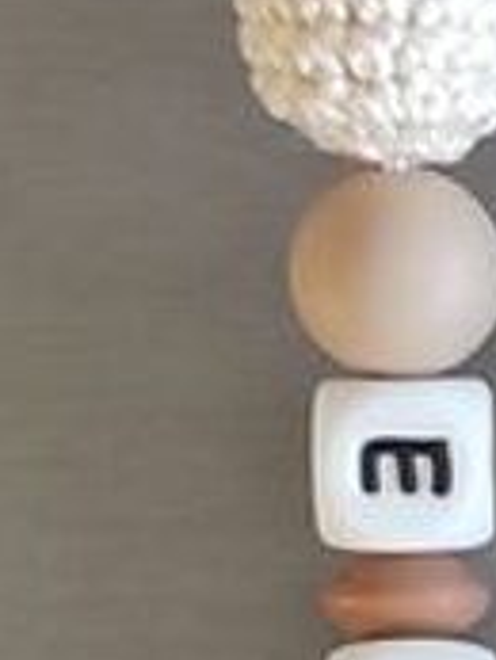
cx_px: 1080
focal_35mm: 193
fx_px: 3683
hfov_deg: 7.3
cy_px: 666
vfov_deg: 10.2
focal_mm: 5.43
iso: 337
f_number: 1.89
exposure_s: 1/50
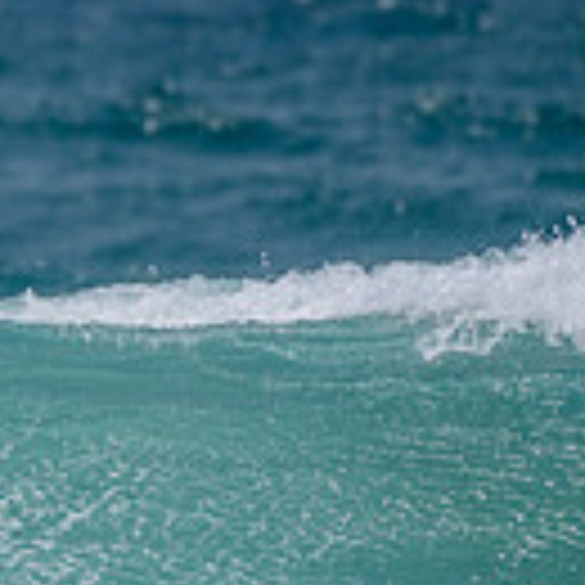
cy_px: 368
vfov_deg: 0.8
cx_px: -564
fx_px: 44626
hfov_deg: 0.8
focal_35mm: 2334
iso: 80
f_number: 5.6
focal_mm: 500
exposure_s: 1/2000
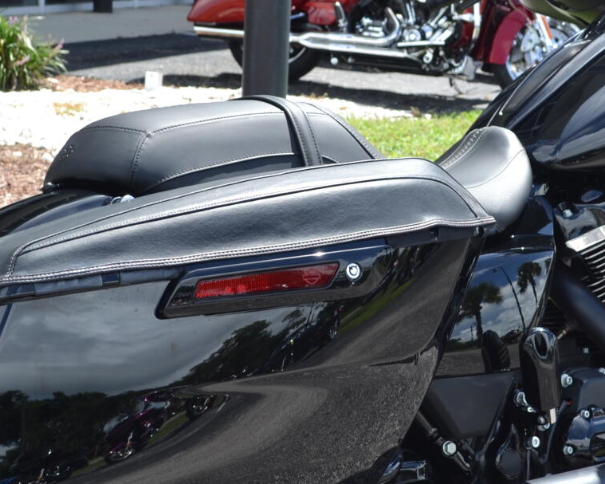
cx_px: 435
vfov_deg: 17.3
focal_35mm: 89
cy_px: 283
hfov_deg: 21.4
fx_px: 1593
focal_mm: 24
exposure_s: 1/160
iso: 100
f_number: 6.3
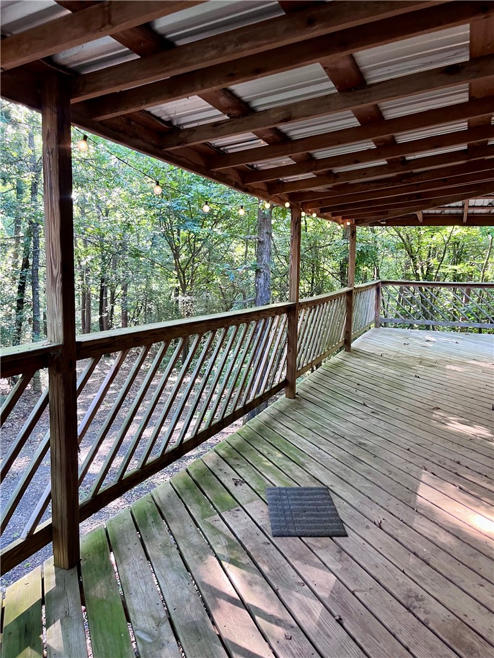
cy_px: 329
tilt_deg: -4.0
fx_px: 495
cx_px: 247
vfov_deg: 67.3
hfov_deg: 53.1
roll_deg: +1.4
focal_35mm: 26
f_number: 1.6
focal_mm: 5.1
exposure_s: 1/60
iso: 100
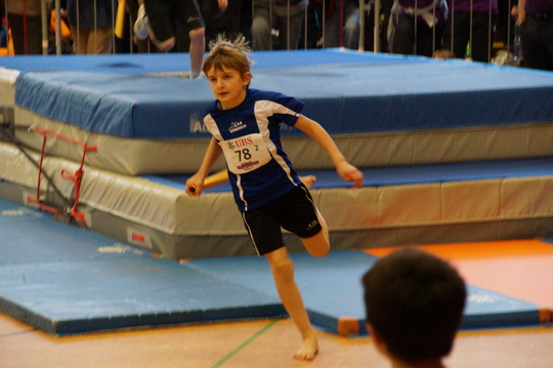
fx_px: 2762
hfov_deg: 11.4
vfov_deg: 7.6
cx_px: 276
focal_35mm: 180
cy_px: 184
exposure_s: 1/100
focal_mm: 120
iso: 3200
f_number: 5.6
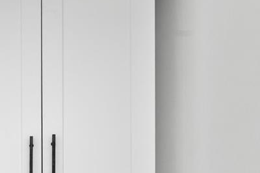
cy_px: 194
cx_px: -47
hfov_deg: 37.1
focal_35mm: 41
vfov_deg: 29.2
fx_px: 296
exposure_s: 1/6
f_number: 8
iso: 400
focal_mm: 16
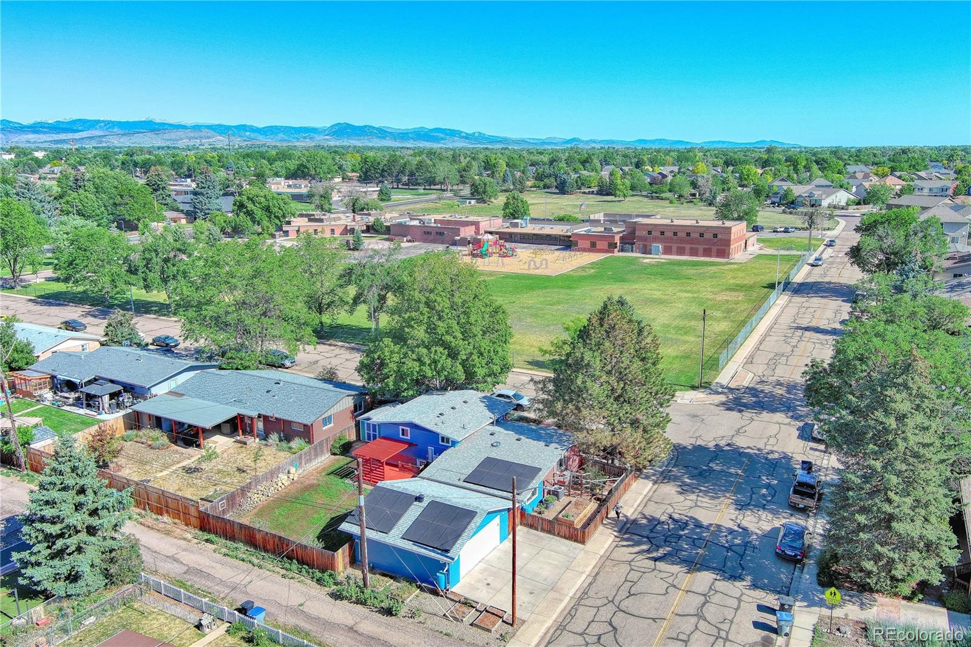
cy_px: 324
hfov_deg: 63.7
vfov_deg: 44.9
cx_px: 486
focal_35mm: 29
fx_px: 782
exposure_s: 1/1088
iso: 100
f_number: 2.8
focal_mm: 10.6
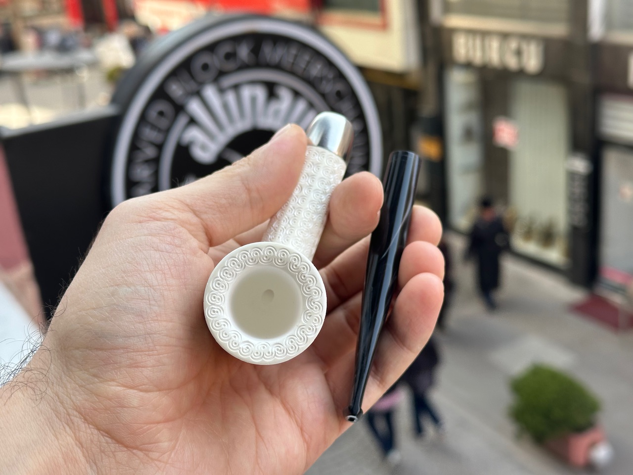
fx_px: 878
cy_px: 238
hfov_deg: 39.7
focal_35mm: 48
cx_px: 316
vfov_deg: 30.3
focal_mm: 6.86
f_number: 1.78
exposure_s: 1/478
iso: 64
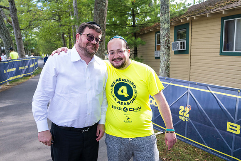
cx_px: 120
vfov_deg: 43.6
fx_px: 201
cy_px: 80
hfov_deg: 61.9
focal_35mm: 30
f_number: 4
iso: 640
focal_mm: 30
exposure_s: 1/500
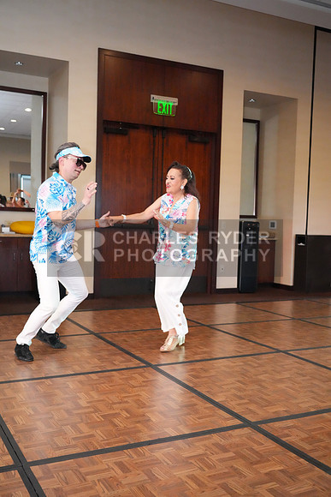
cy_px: 248
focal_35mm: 39
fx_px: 538
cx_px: 166
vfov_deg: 49.5
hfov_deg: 34.2
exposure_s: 1/400
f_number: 4
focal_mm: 39
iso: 12800
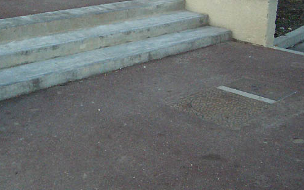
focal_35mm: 56
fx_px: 464
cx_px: 84
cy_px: 54
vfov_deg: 23.0
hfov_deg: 35.6
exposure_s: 1/320
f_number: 2.6
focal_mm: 5.8
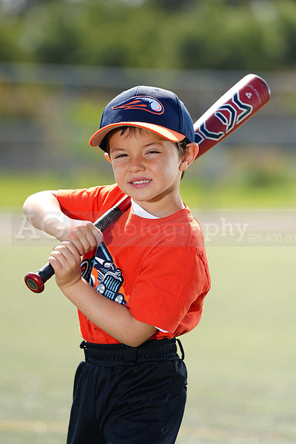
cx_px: 148
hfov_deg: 6.9
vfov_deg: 10.3
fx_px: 2465
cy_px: 222
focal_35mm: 200
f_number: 4
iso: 50
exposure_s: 1/250
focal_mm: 200
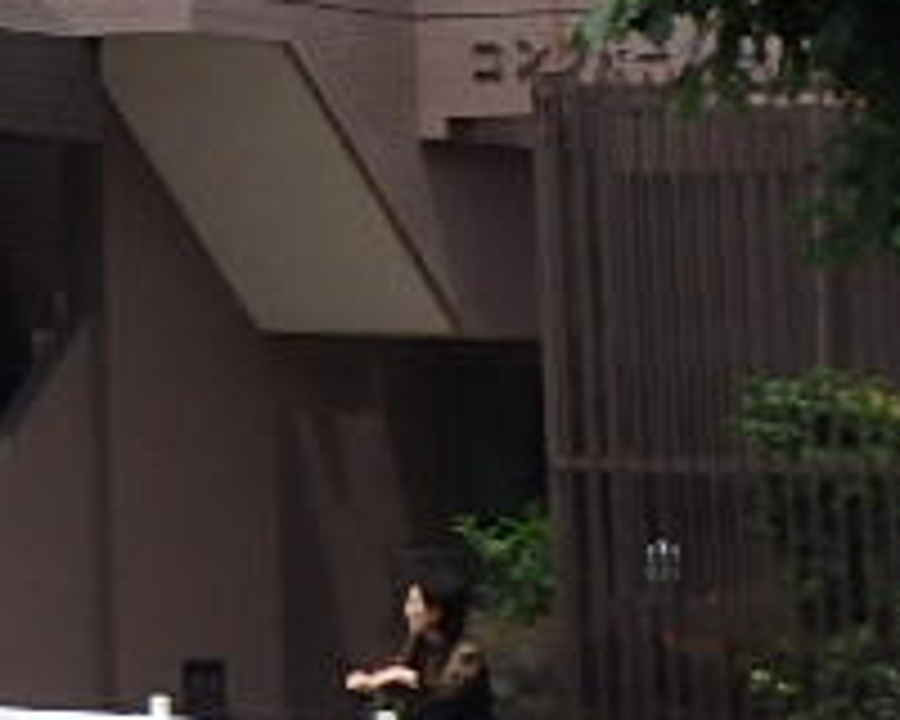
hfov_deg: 7.8
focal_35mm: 225
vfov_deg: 6.7
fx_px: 5993
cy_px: -680
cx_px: -1408
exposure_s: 1/500
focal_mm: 6.4
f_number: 5
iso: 125
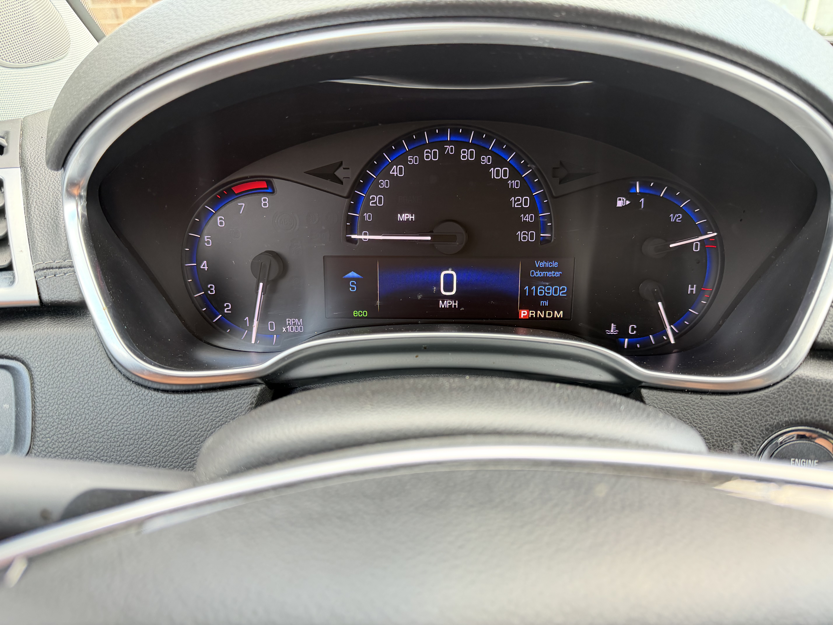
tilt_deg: -22.3
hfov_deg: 71.6
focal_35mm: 24
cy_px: 312
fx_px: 578
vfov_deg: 56.8
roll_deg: +0.3
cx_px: 416
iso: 200
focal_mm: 6.76
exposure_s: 1/60
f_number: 1.78
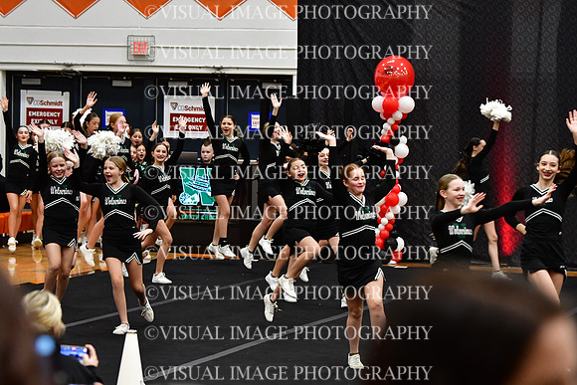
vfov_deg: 10.6
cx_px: 288
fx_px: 2068
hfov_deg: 15.9
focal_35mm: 129
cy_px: 192
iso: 4000
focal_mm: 86
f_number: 3.5
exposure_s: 1/500
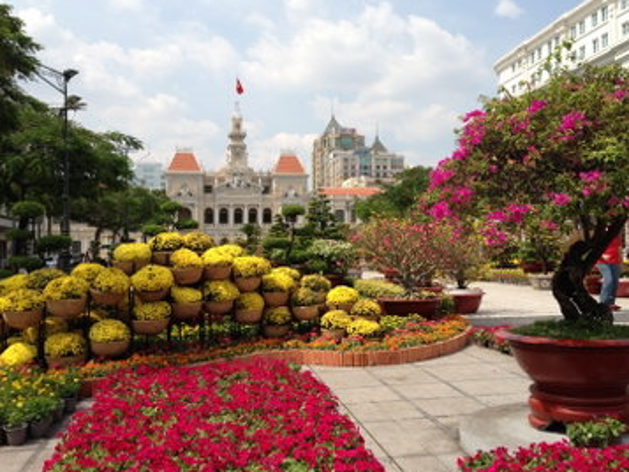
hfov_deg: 50.1
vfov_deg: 38.7
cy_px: 227
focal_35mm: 37
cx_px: 337
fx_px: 673
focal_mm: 4.13
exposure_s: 1/1427
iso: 50
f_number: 2.4
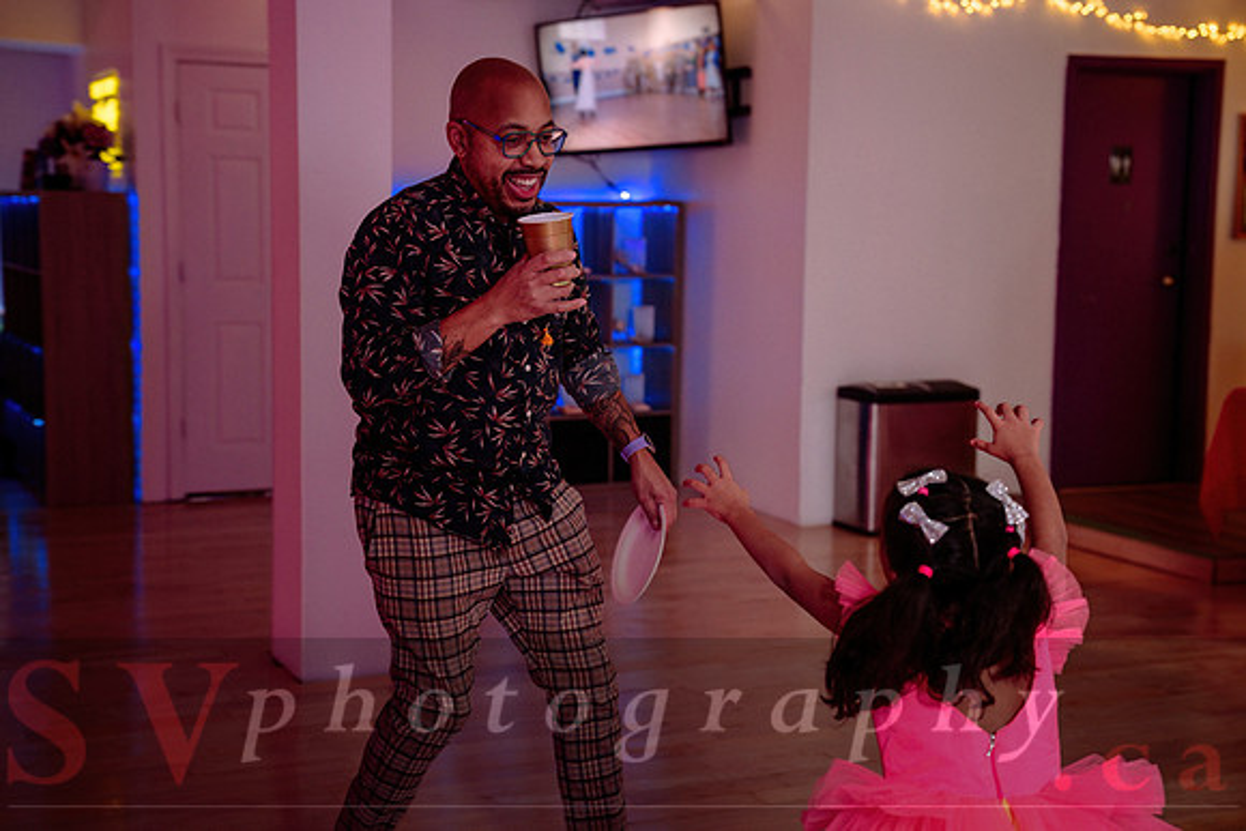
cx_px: 581
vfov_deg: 26.9
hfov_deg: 39.4
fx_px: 1740
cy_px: 399
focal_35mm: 50
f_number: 2.8
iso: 500
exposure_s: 1/100
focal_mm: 46
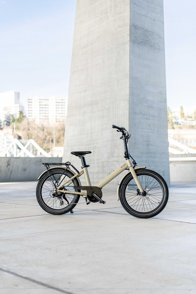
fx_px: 408
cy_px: 147
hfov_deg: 27.0
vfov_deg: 39.6
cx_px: 98
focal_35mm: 50
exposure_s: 1/3200
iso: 100
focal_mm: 50
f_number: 2
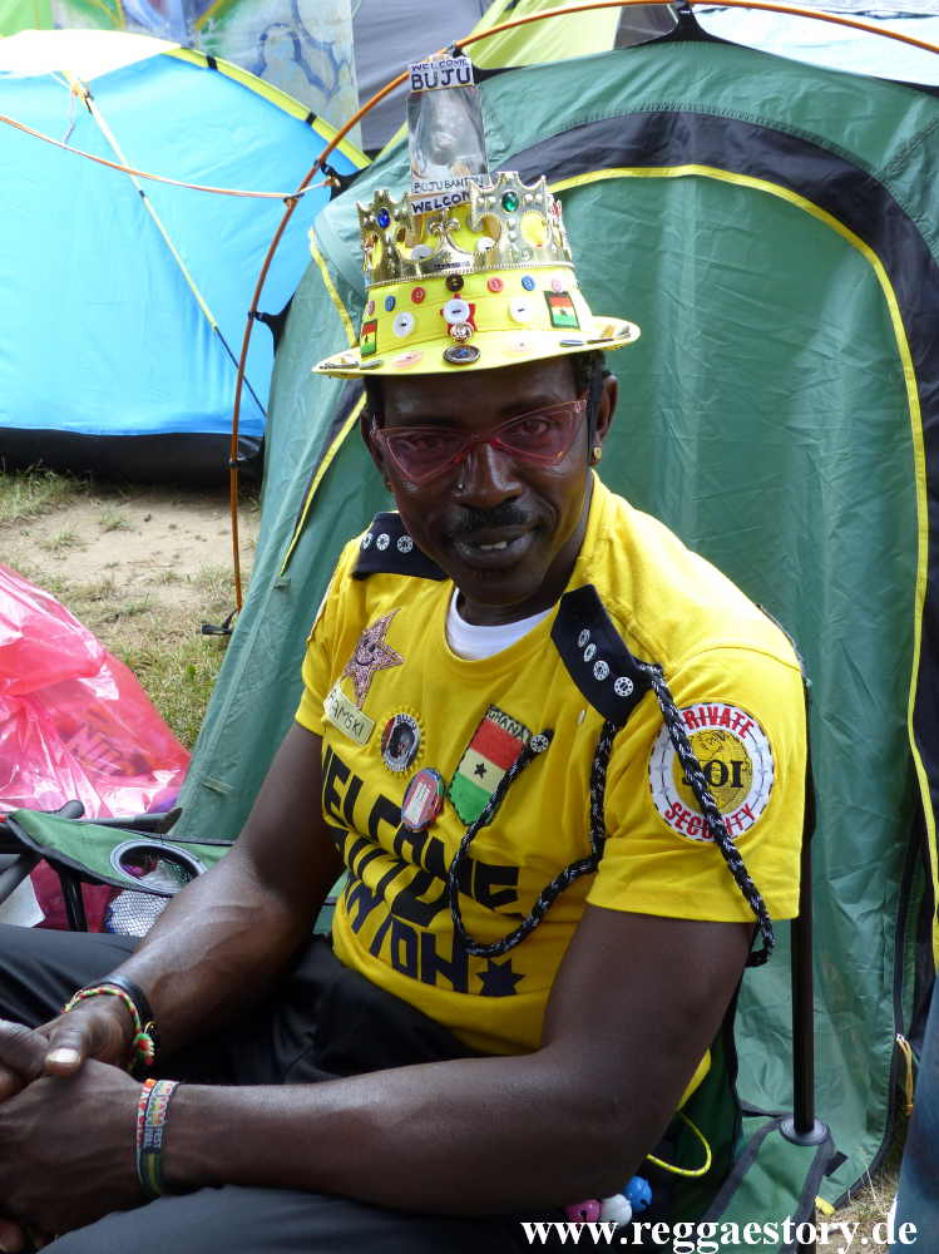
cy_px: 627
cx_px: 470
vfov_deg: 38.2
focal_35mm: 50
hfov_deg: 29.1
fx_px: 1810
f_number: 3.5
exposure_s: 1/100
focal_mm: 9.1
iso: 100
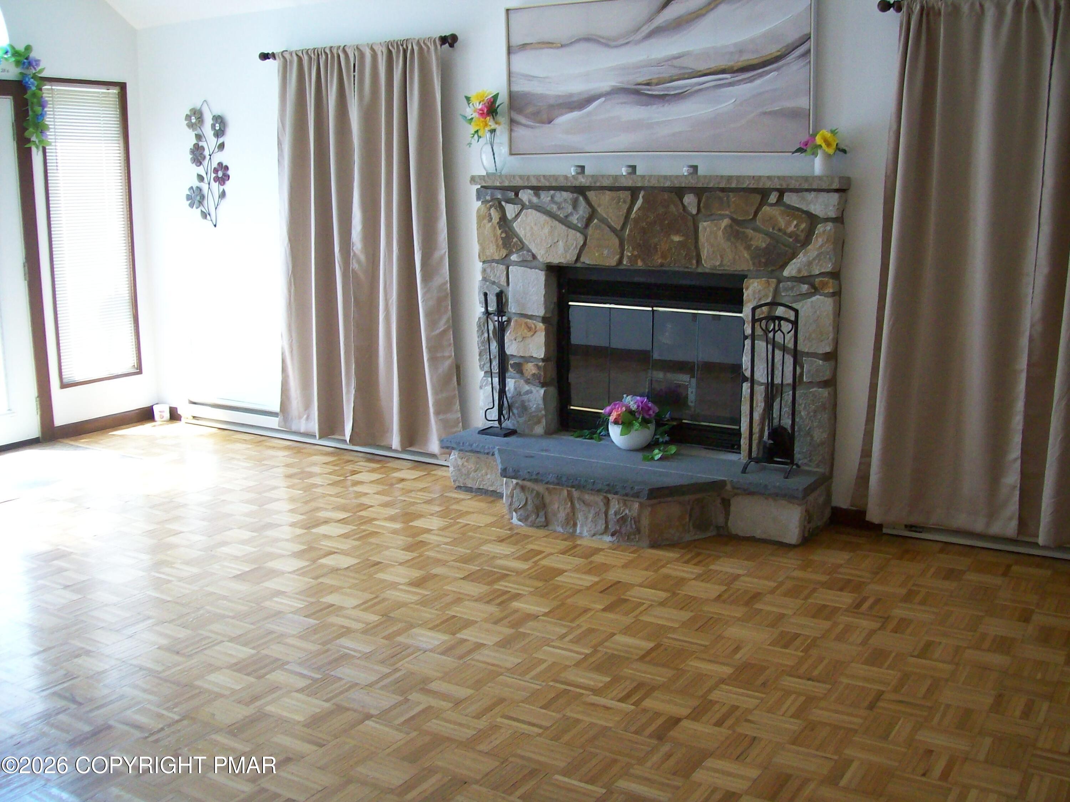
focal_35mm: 36
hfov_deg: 51.4
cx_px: 535
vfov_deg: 39.7
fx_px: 1113
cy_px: 401
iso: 160
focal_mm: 6
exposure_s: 1/46.7
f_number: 2.7
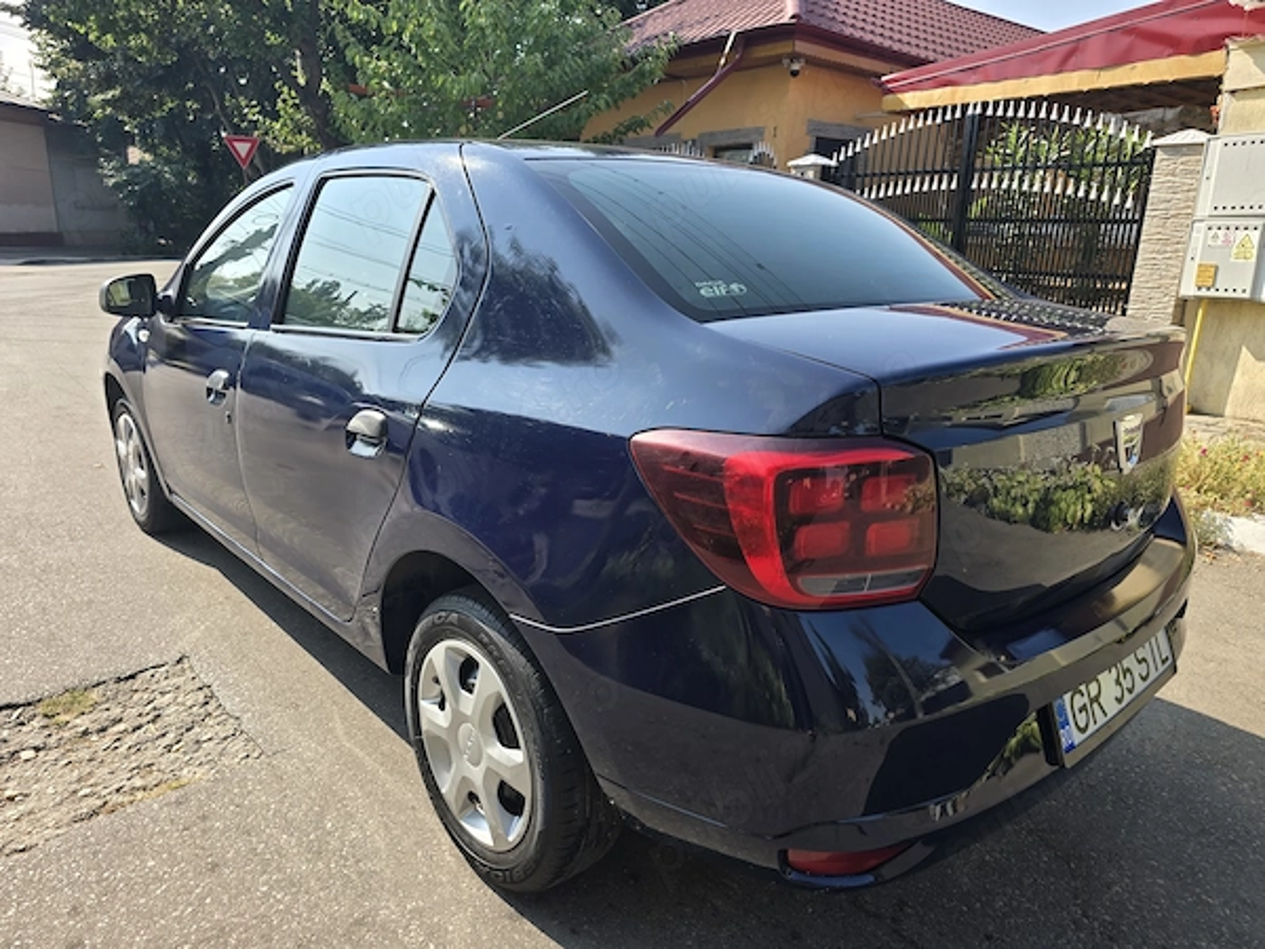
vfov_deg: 58.9
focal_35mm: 23
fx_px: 841
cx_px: 632
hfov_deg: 73.9
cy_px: 474
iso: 12
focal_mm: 6.3
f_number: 1.7
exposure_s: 1/301
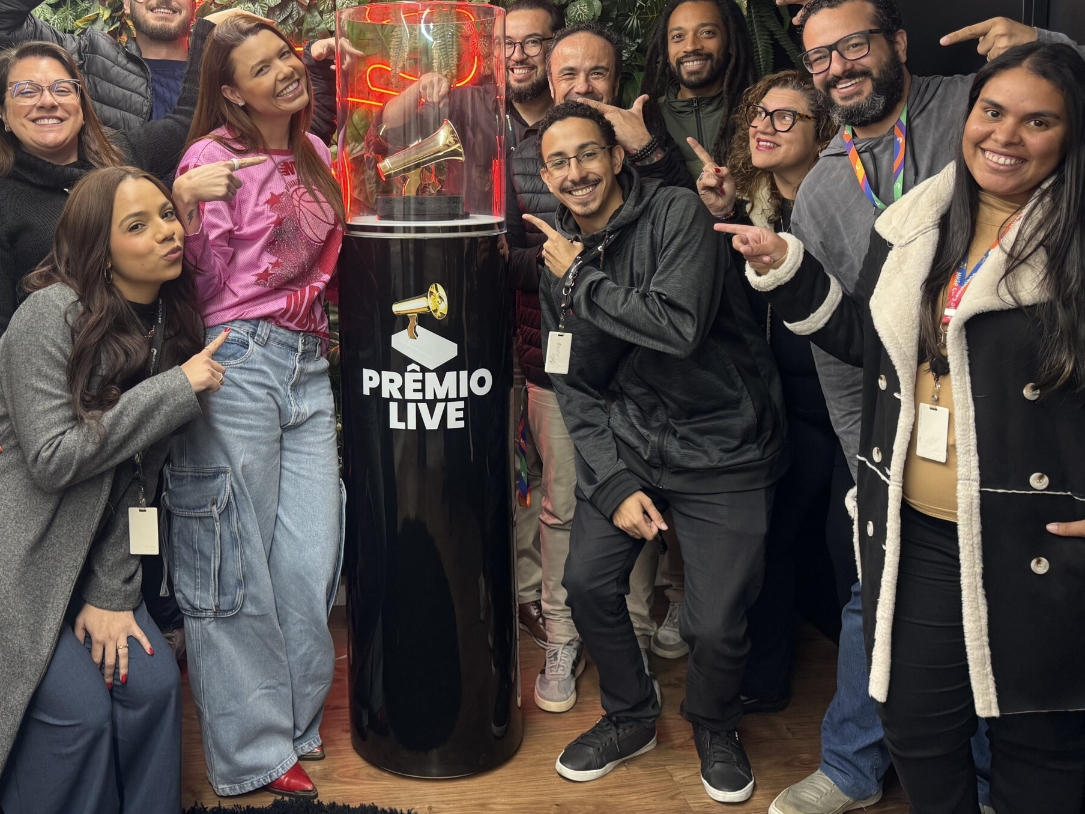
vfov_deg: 41.0
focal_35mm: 34
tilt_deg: -4.0
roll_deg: +1.2
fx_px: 1066
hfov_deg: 53.4
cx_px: 414
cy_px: 240
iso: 160
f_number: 1.78
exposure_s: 1/60
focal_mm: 6.76
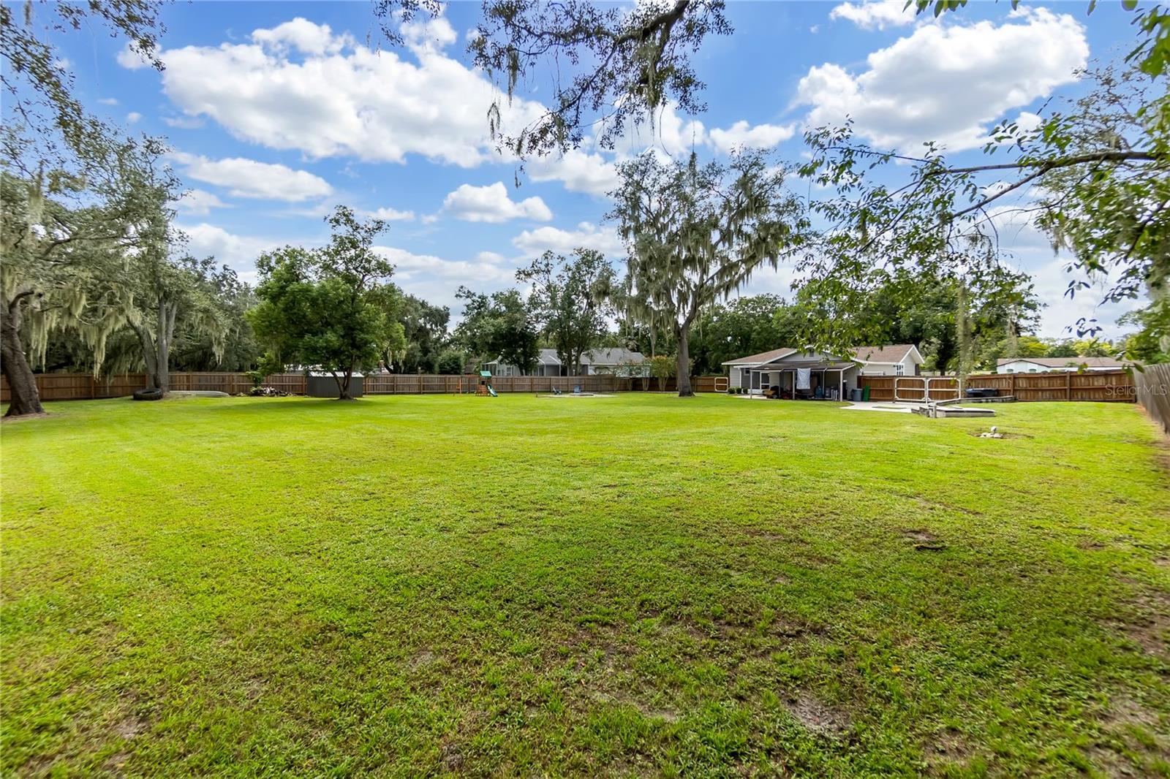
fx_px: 487
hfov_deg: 100.4
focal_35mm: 15
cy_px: 390
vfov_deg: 77.3
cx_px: 585
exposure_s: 1/400
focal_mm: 10
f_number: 4
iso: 100
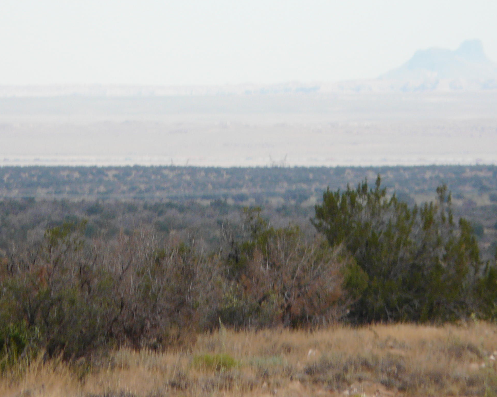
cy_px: 154
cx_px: 255
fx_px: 11236
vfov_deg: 2.0
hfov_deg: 2.5
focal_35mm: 764
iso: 100
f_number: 5.6
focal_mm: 82.8
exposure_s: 1/250
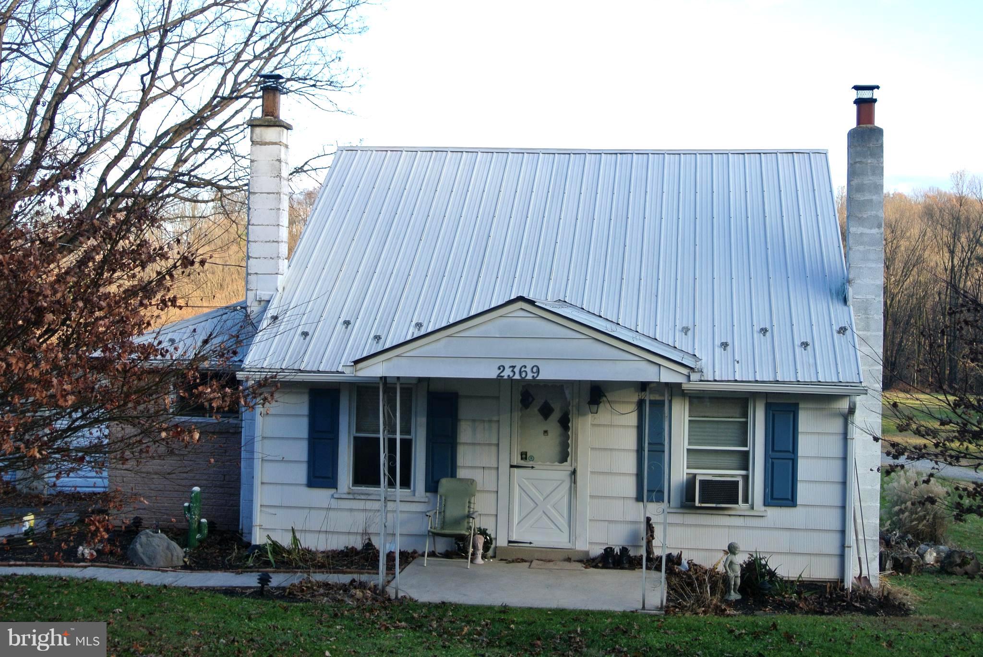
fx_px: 1394
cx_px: 492
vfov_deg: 26.5
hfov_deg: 38.8
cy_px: 328
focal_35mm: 51
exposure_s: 1/125
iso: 100
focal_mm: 18.9
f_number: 4.8
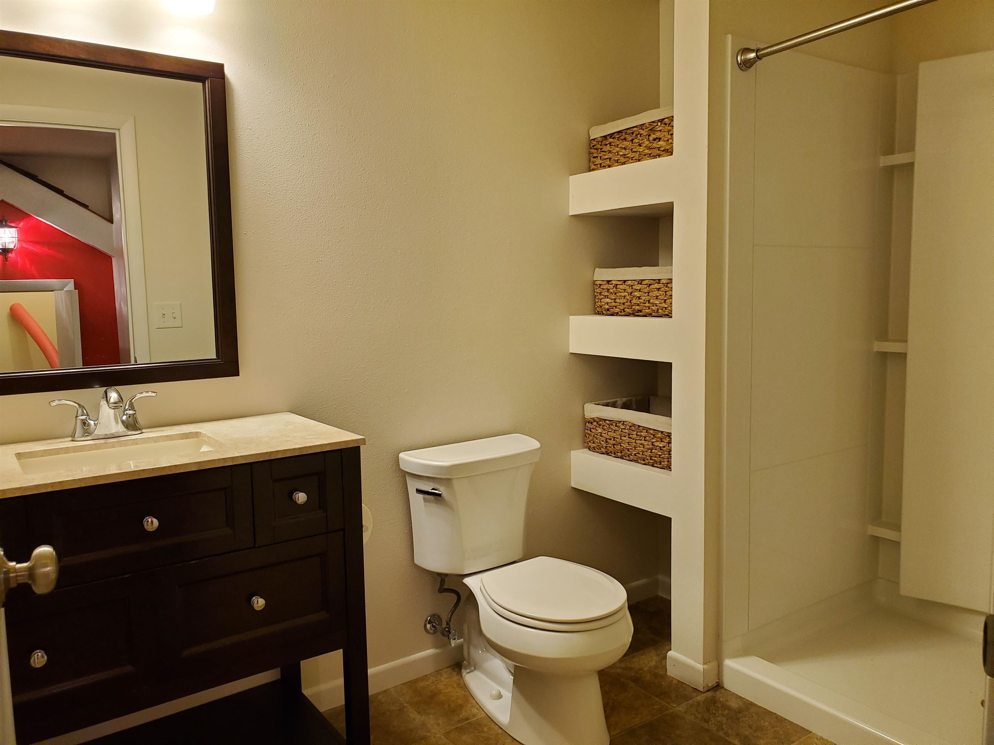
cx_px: 497
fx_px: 747
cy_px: 372
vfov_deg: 53.1
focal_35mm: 26
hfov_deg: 67.3
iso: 200
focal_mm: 4.3
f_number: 2.4
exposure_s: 1/40
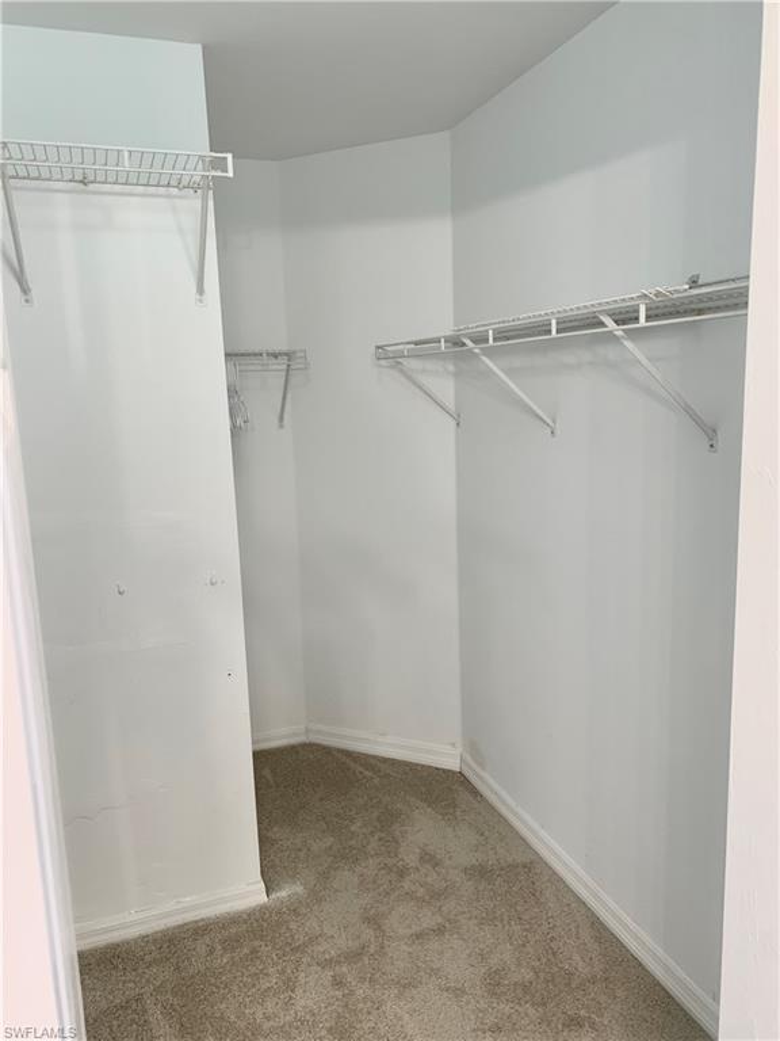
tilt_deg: -10.6
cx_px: 390
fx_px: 781
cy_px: 520
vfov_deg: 67.3
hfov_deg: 53.1
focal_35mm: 26
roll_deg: +1.6
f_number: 1.8
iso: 100
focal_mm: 4.25
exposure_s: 1/60
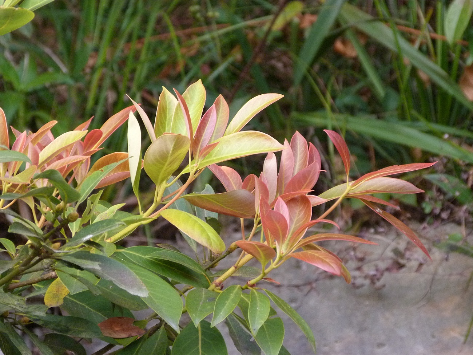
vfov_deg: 7.4
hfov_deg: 9.9
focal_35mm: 200
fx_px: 2733
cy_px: 178
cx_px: 236
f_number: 3.8
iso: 400
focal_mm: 36.1
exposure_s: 1/60
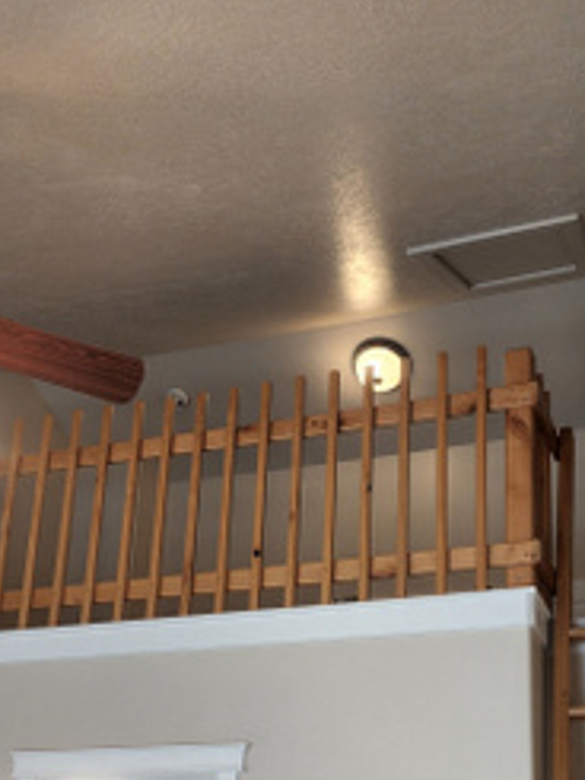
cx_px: 337
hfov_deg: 32.2
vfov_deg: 40.1
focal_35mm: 45
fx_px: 1013
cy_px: 643
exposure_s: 1/120
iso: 200
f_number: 1.8
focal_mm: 6.4
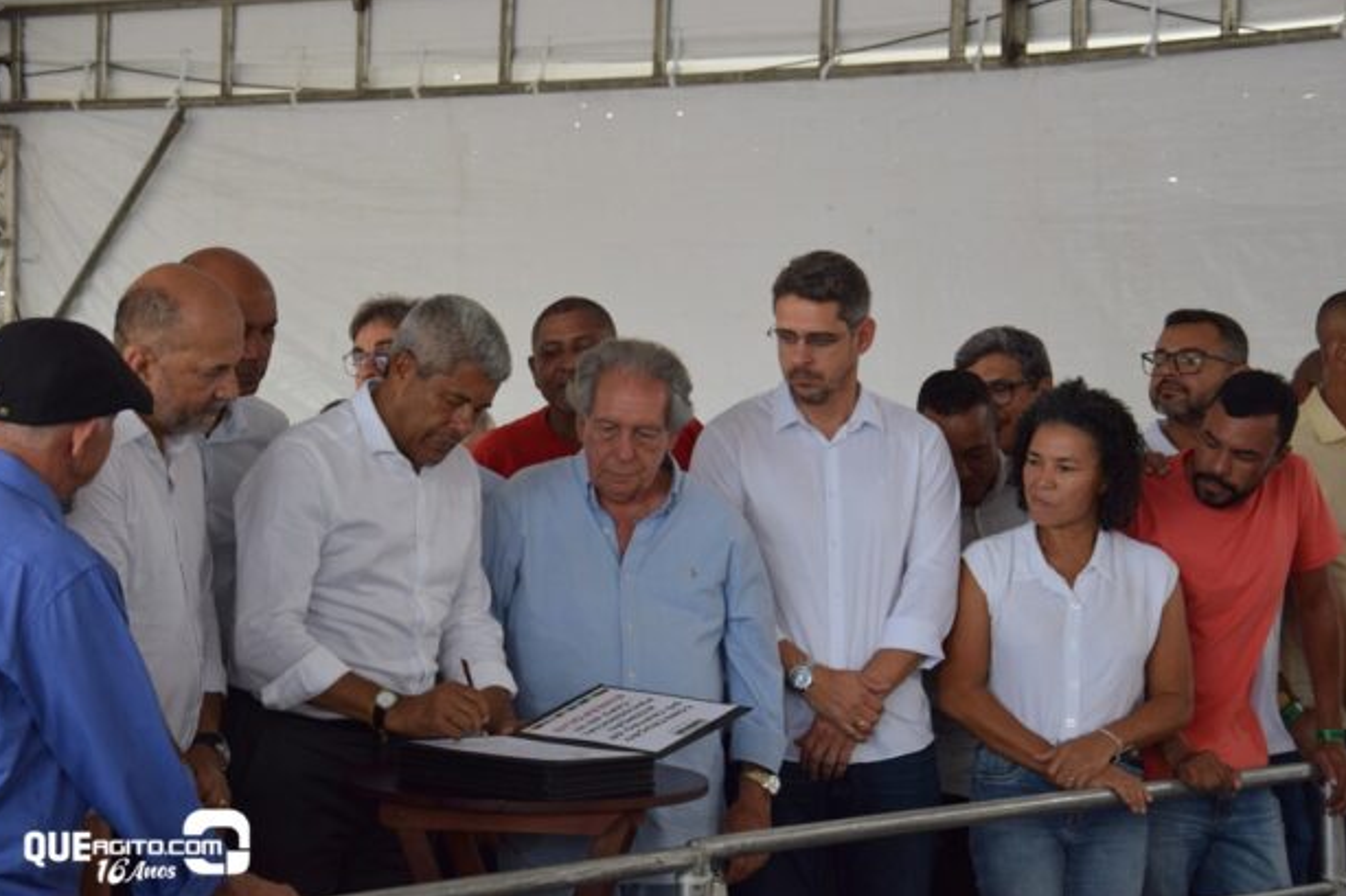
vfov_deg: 15.7
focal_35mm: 87
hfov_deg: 23.4
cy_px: 360
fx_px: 3252
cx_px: 642
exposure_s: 1/125
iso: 400
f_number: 5.6
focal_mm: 48
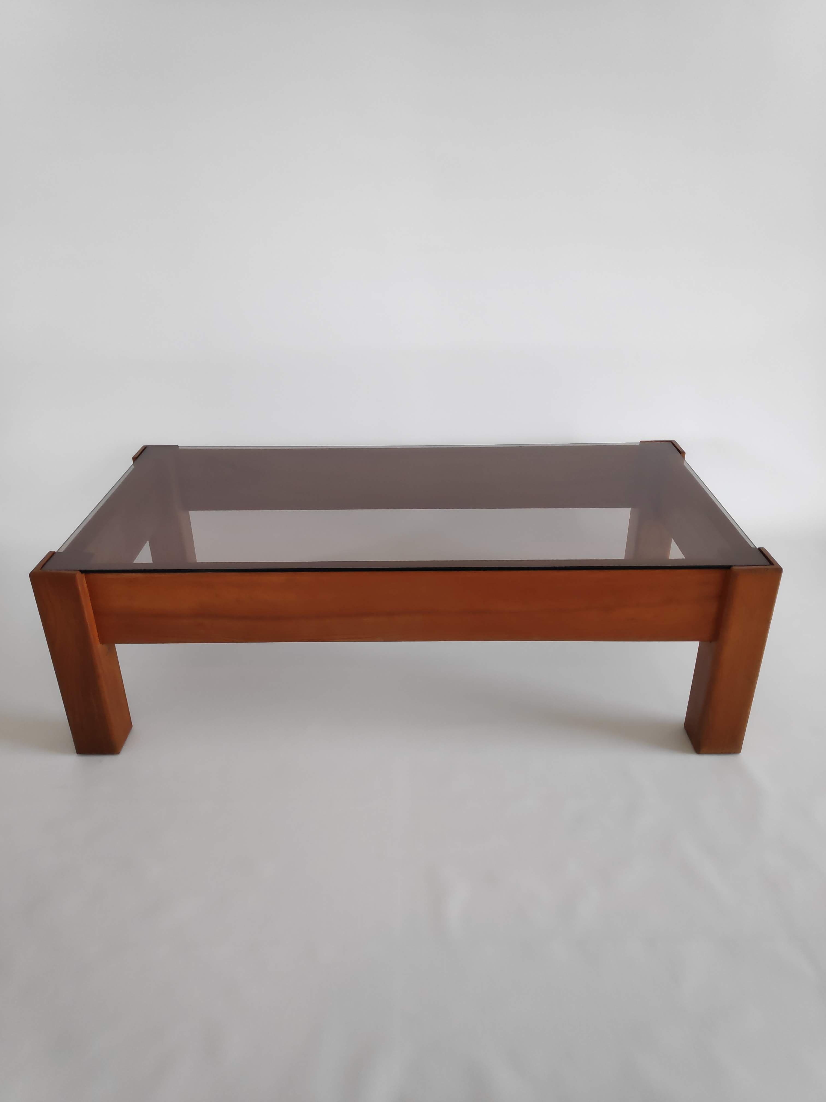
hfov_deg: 66.0
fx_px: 636
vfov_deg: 81.7
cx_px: 413
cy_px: 551
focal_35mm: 20
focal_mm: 3.94
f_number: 1.9
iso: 492
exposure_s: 1/50
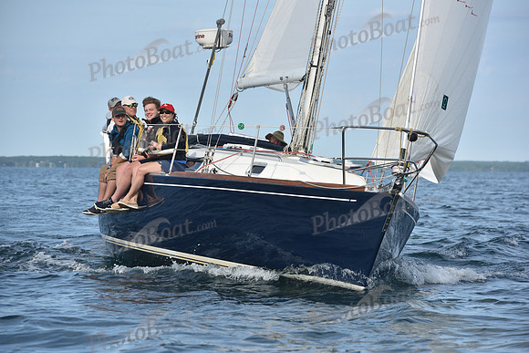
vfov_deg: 6.9
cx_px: 264
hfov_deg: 10.3
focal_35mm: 200
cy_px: 176
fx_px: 2939
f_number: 8
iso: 320
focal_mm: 200
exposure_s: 1/1000
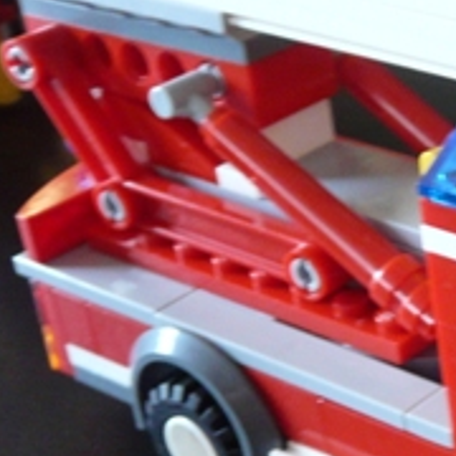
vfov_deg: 15.6
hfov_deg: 14.5
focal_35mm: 110
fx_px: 1639
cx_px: 727
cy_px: 410
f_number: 2.8
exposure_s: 1/6
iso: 200
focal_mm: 4.6
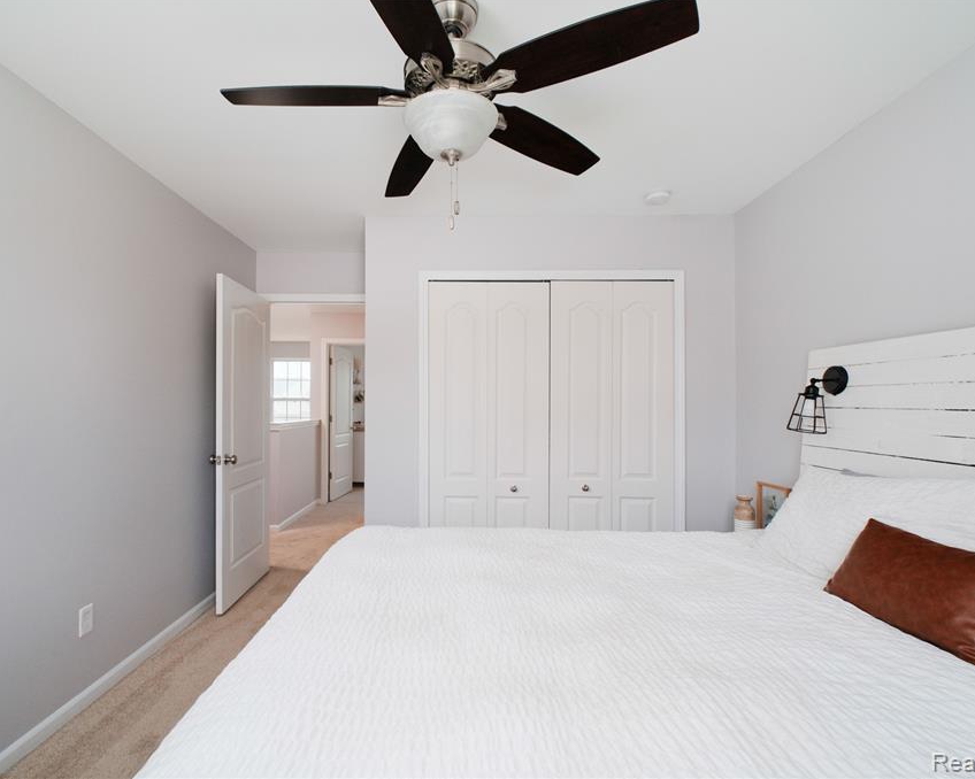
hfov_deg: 89.6
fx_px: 490
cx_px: 459
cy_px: 388
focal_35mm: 17
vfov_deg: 77.0
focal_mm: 10
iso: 800
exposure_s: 1/125
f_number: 8
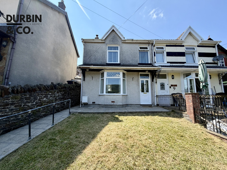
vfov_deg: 85.7
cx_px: 114
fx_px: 92
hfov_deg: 102.1
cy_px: 85
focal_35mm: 14
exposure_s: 1/686
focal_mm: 2.22
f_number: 2.2
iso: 40
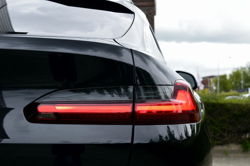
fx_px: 520
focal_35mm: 75
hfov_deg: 27.0
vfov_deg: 18.2
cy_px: 83
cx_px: 125
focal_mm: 50
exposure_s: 1/160
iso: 400
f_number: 9
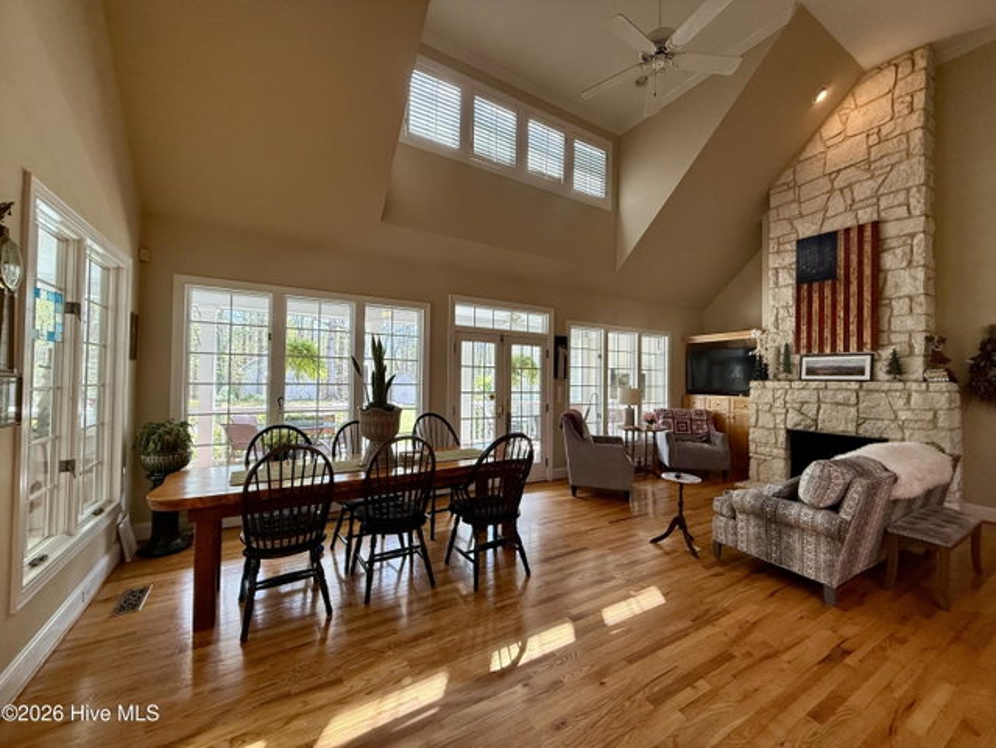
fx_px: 403
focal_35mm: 14
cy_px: 374
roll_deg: -1.2
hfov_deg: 102.0
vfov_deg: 85.7
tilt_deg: +1.6
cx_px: 498
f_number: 2.2
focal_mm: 2.22
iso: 125
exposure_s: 1/120
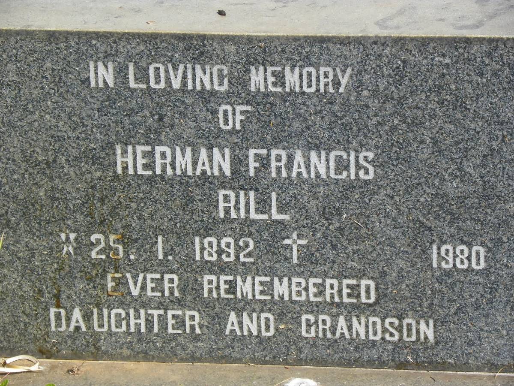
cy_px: 193
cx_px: 257
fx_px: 3267
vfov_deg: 6.8
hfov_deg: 9.0
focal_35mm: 220
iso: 64
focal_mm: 39.1
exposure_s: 1/200
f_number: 4.5
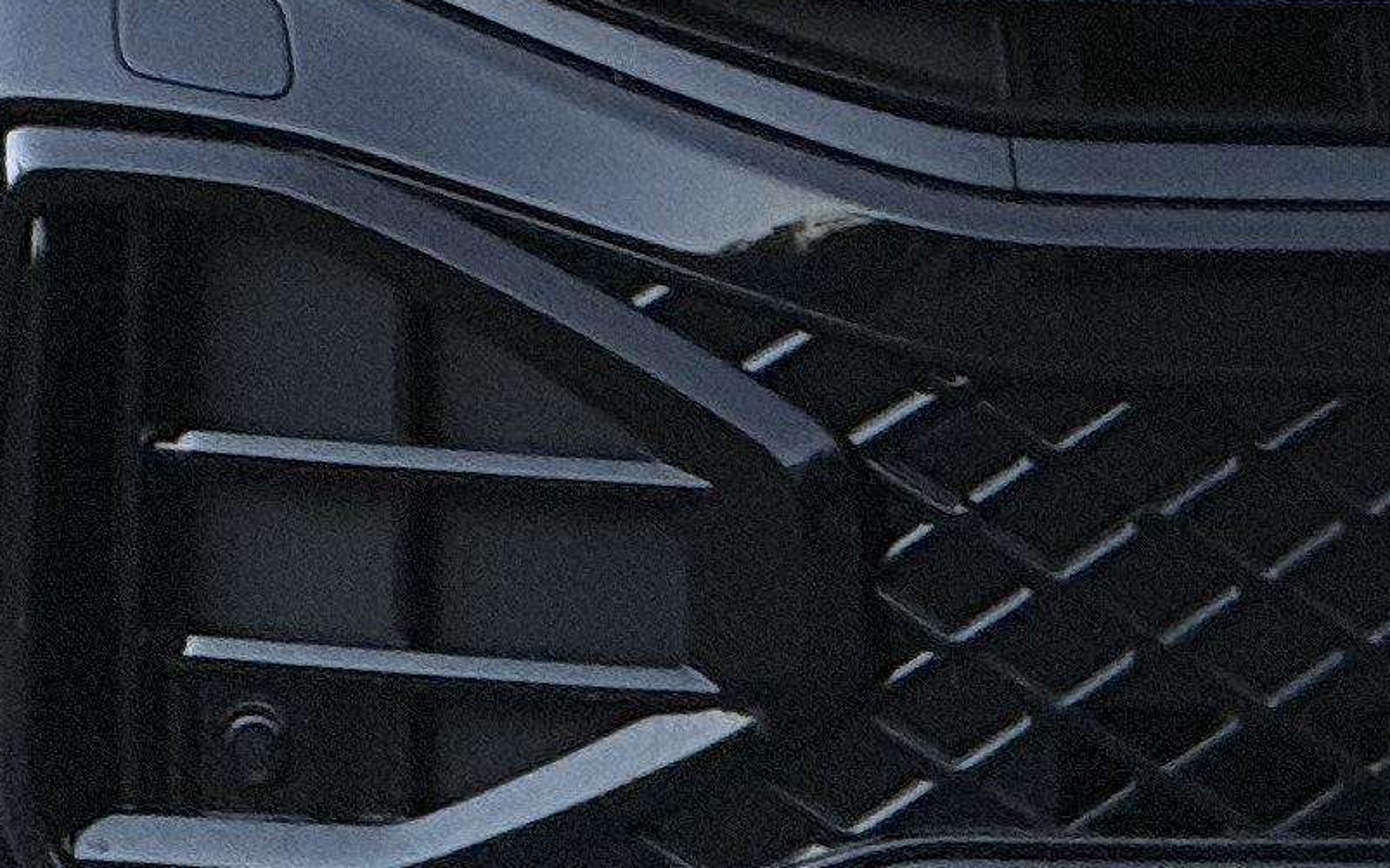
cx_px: 2301
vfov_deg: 2.1
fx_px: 24208
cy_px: -417
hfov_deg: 3.3
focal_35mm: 639
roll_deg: -0.7
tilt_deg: -0.2
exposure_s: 1/111
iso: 100
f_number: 2.8
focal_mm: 15.66
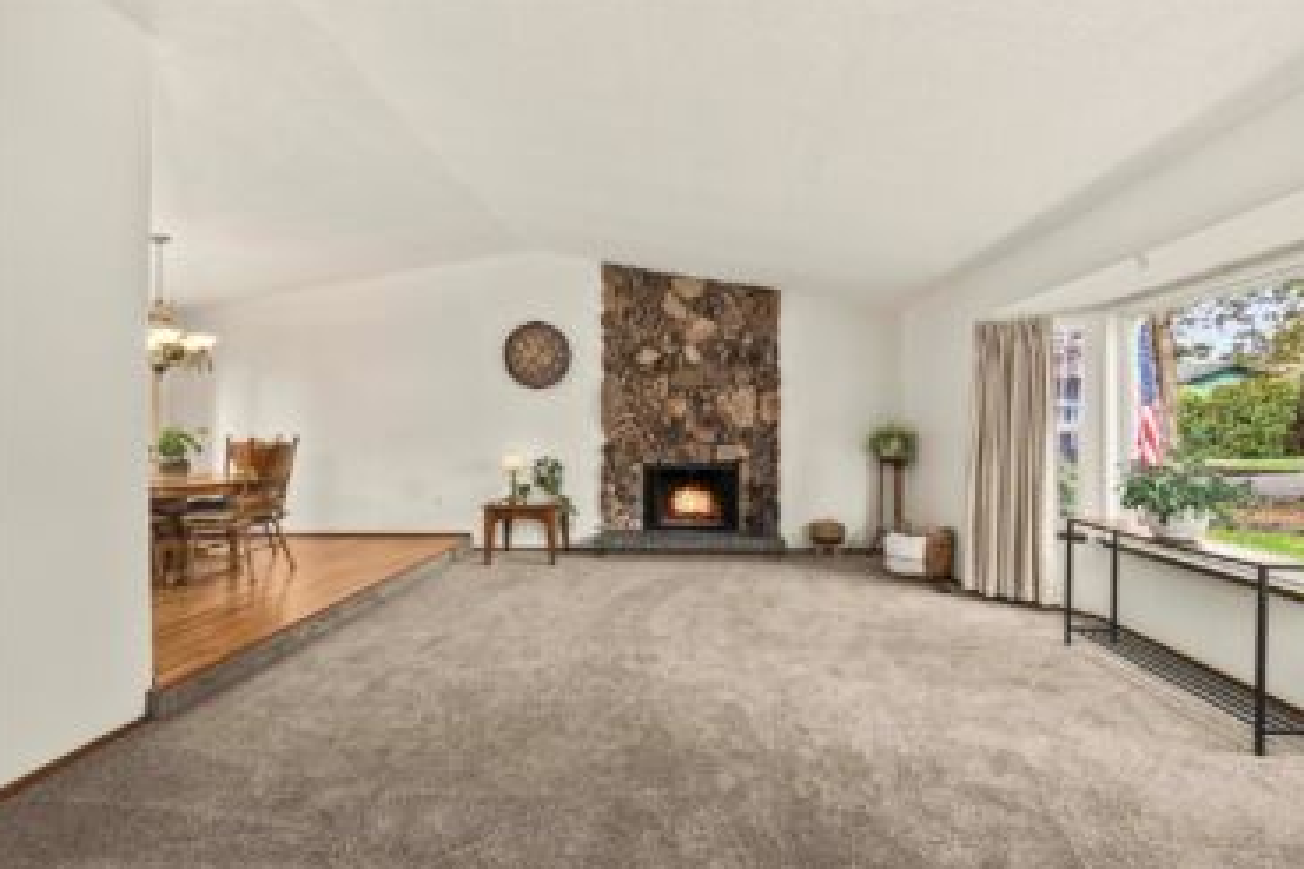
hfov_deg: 108.2
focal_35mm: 13
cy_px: 457
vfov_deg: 85.3
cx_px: 696
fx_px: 471
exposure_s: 1/5
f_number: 7.1
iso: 1000
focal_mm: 12
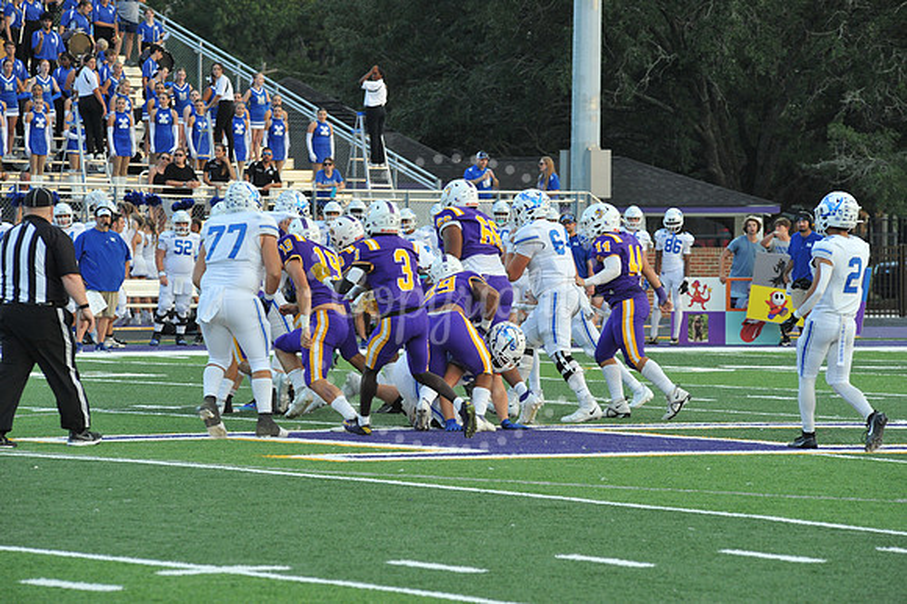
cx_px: 454
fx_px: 5036
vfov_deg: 6.9
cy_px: 302
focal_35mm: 200
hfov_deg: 10.3
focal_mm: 200
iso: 1600
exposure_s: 1/400
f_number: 8
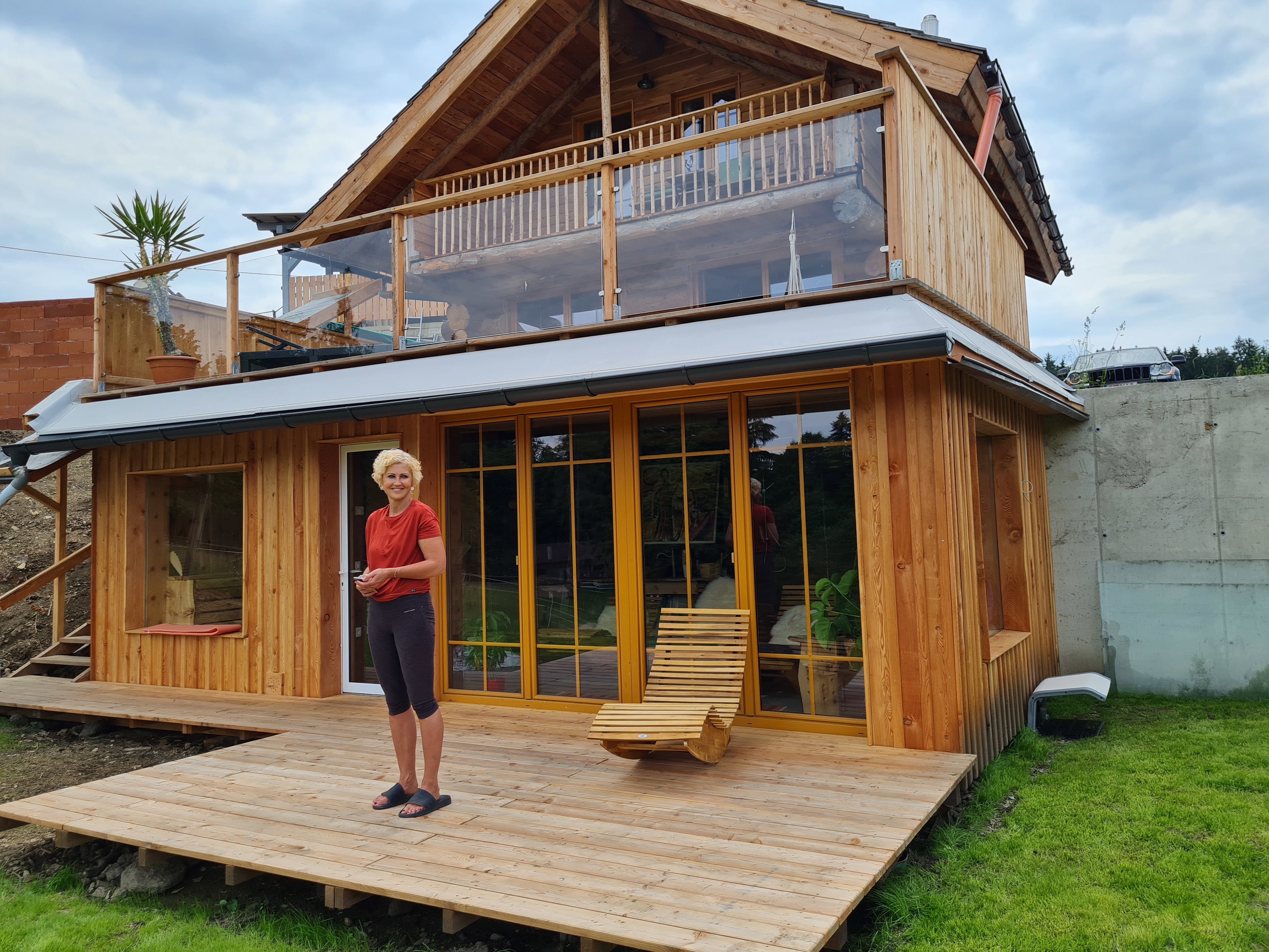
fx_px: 953
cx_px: 634
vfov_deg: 53.1
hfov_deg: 67.3
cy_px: 476
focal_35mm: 26
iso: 50
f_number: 1.8
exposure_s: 1/2120
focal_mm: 5.4
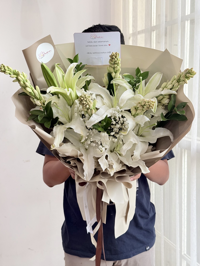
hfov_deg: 30.3
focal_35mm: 48
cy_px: 133
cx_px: 100
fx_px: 370
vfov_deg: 39.7
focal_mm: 6.76
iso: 100
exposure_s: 1/50
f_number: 1.78
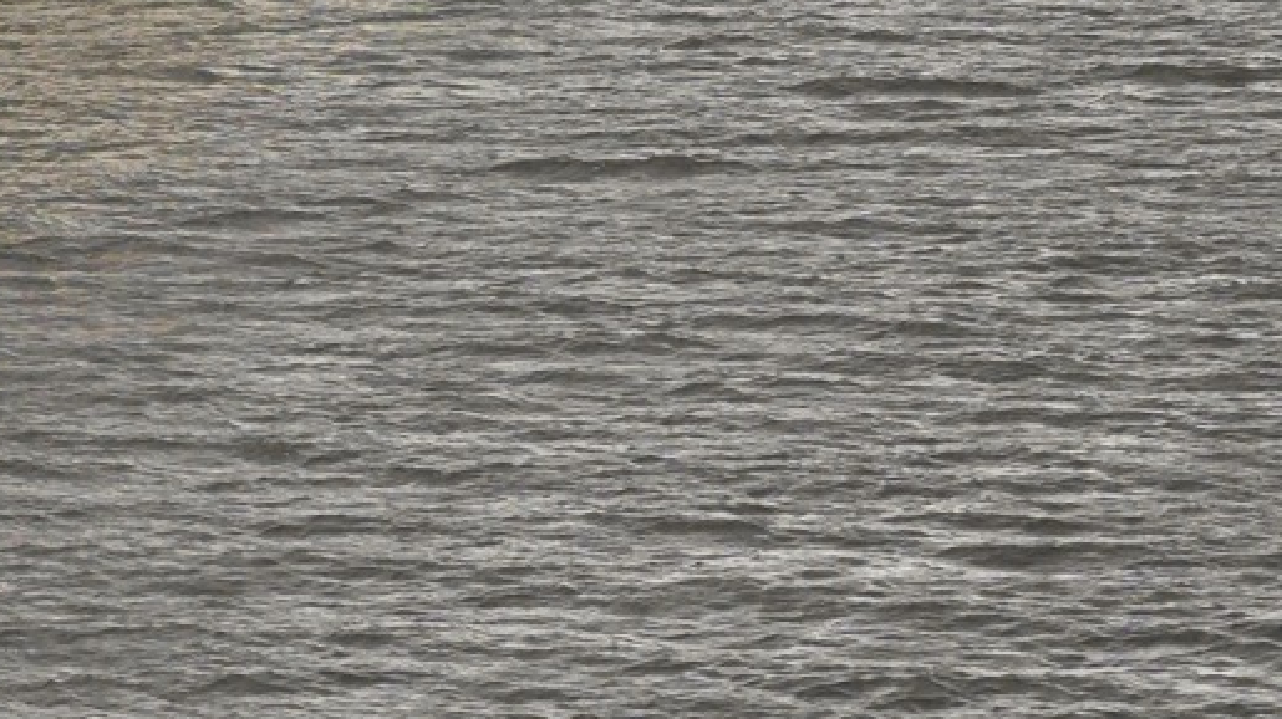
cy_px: -600
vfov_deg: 3.5
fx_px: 11619
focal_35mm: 342
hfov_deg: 6.3
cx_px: -391
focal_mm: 70
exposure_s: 1/320
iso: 100
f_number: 4
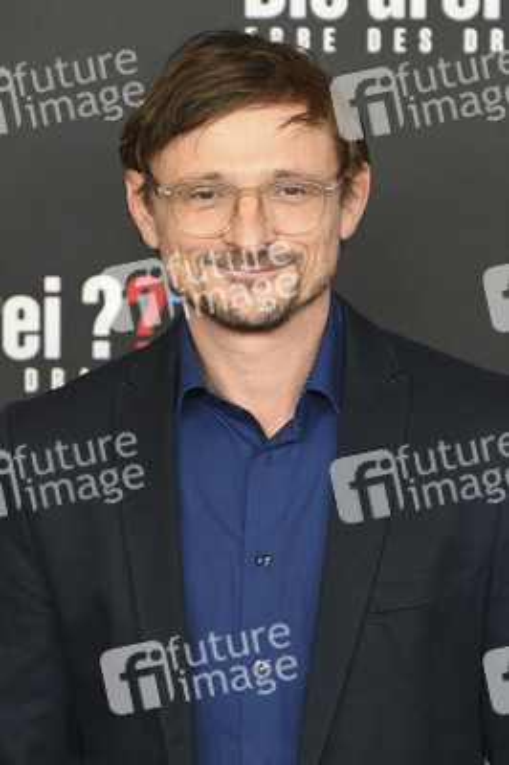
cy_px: 382
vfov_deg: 14.2
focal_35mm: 145
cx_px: 254
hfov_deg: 9.4
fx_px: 3080
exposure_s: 1/160
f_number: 6.3
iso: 1250
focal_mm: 145
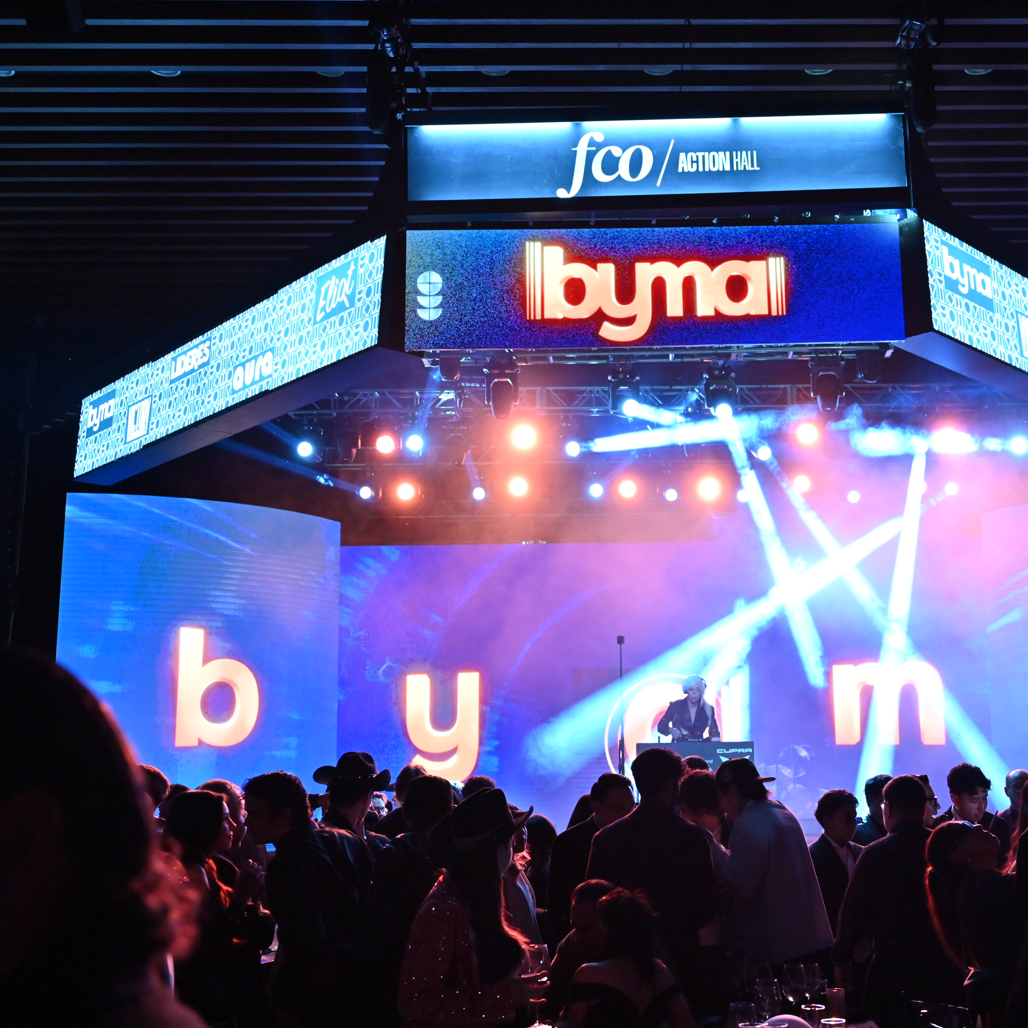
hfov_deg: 38.6
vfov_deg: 39.2
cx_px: 706
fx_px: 1445
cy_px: 508
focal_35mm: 43
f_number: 4
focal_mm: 33
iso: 3200
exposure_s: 1/200
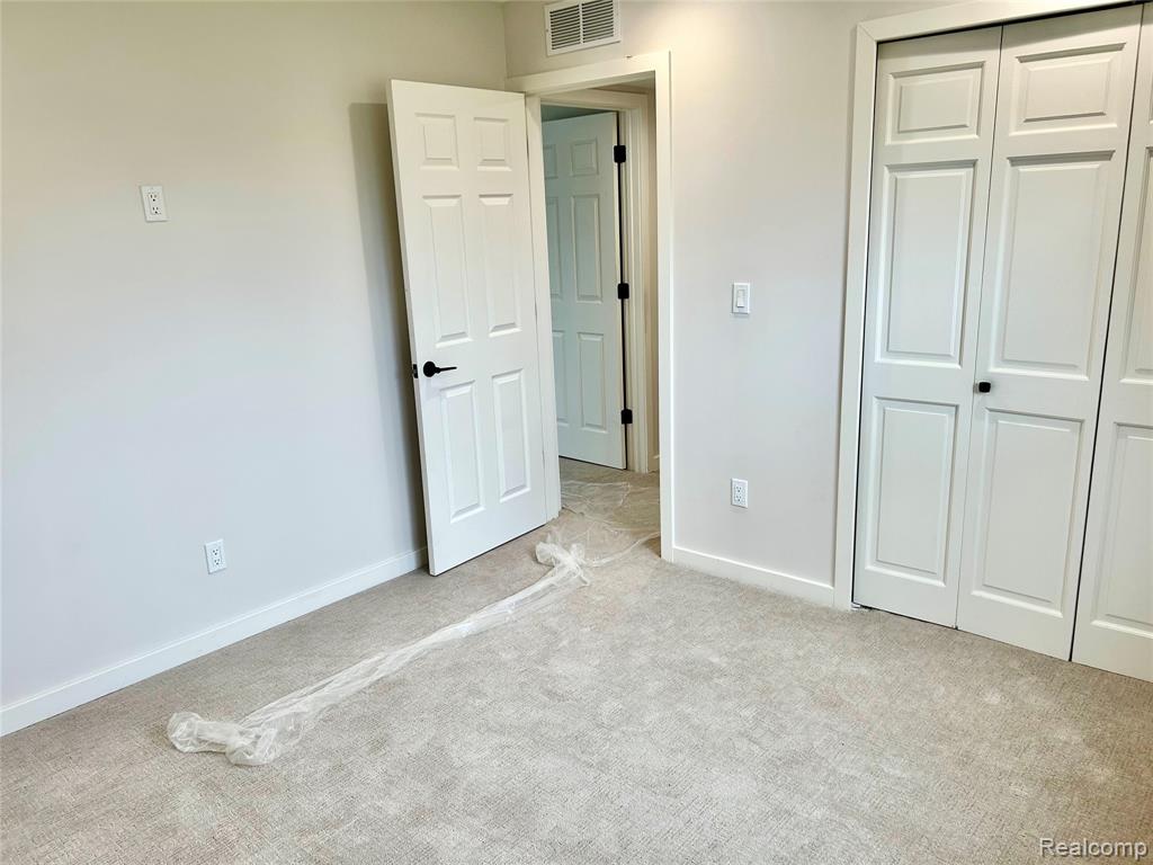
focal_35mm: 26
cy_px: 432
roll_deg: +3.0
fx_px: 866
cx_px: 576
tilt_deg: -12.5
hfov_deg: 67.3
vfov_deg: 53.1
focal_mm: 5.7
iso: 40
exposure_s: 1/120
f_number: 1.5
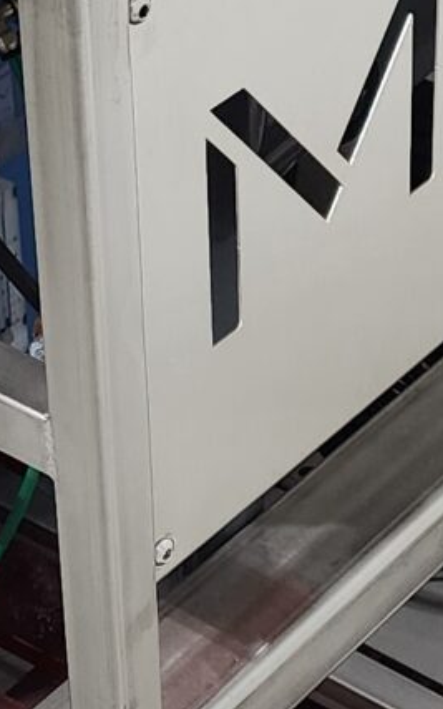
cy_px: 287
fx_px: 2819
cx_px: 405
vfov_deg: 14.3
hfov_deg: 8.9
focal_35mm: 146
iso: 250
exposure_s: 1/120
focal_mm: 6.4
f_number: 1.8
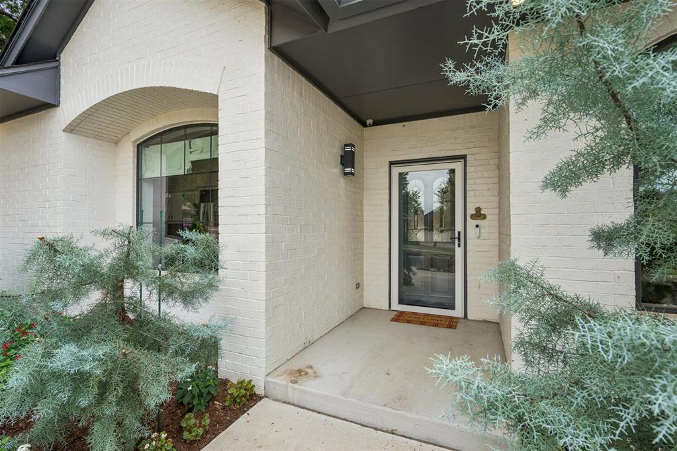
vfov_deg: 70.4
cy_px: 226
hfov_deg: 93.3
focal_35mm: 17
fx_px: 320
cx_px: 338
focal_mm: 17
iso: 200
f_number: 8
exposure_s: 1/160
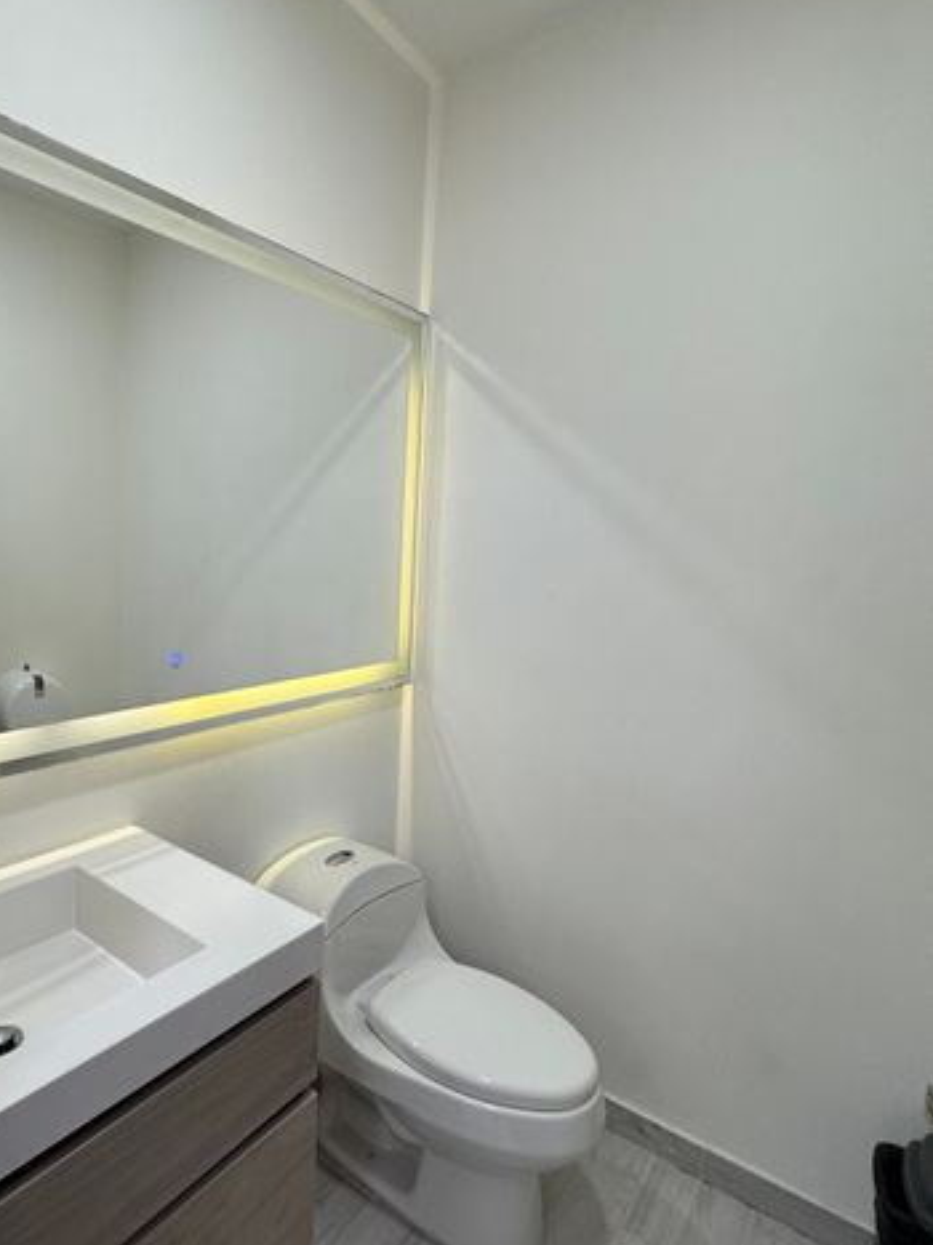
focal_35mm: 20
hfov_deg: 63.2
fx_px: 719
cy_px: 641
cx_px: 269
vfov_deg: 81.7
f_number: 2.2
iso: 200
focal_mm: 2.22
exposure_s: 1/120
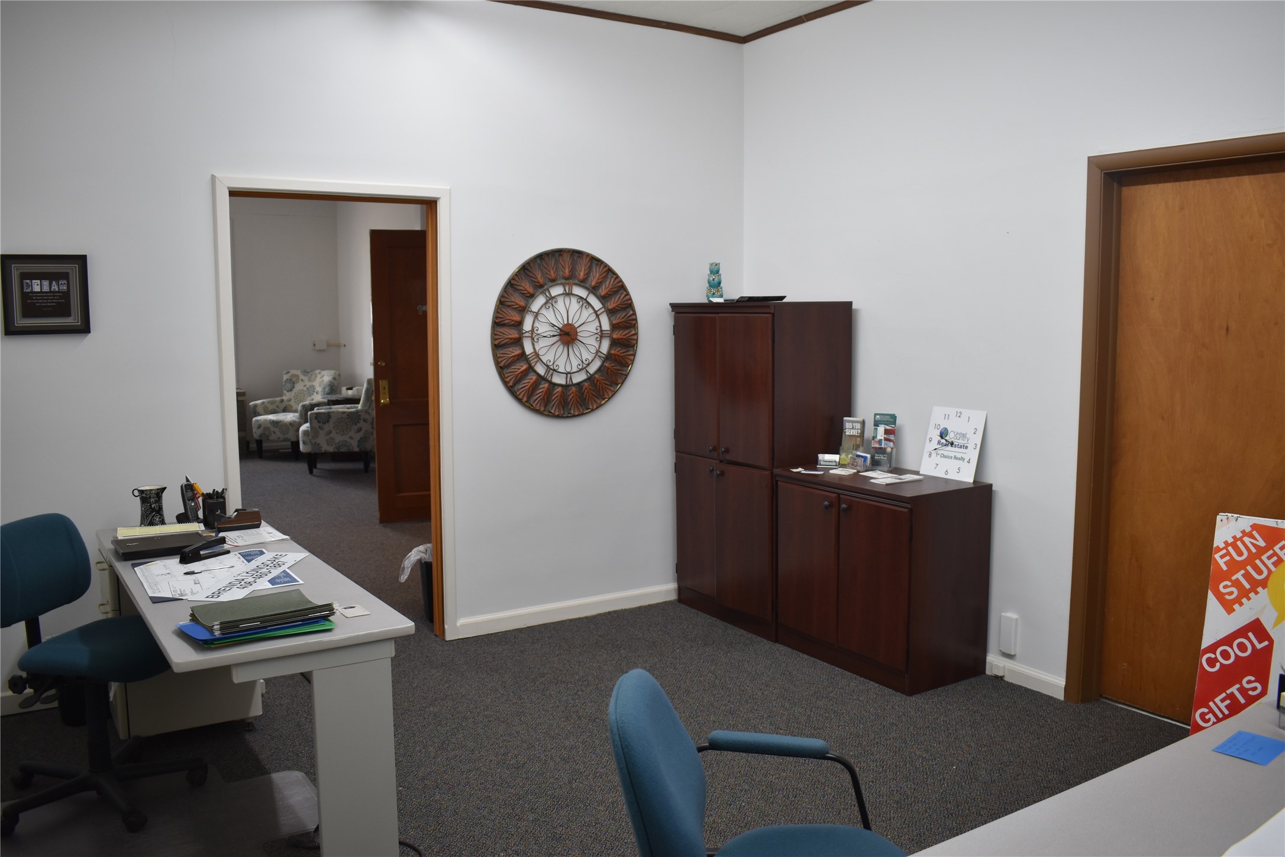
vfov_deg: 43.6
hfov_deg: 61.9
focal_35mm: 30
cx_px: 642
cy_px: 428
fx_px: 1071
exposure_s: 1/80
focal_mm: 20
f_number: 4
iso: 400
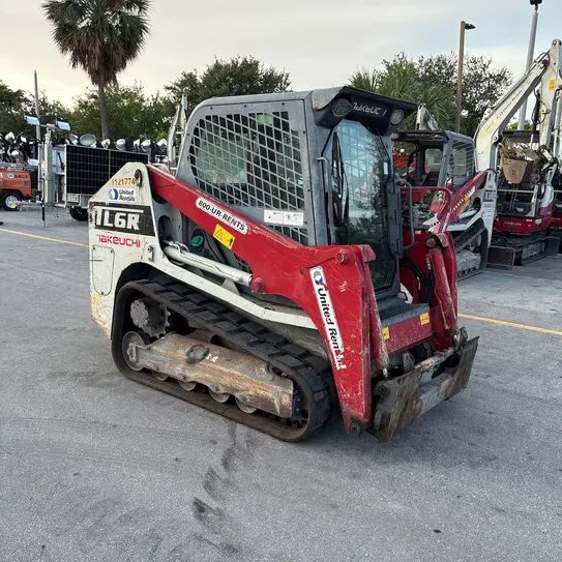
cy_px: 300
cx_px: 284
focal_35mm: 31
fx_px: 569
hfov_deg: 52.5
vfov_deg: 52.5
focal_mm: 5.96
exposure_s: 1/450
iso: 50
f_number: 1.6
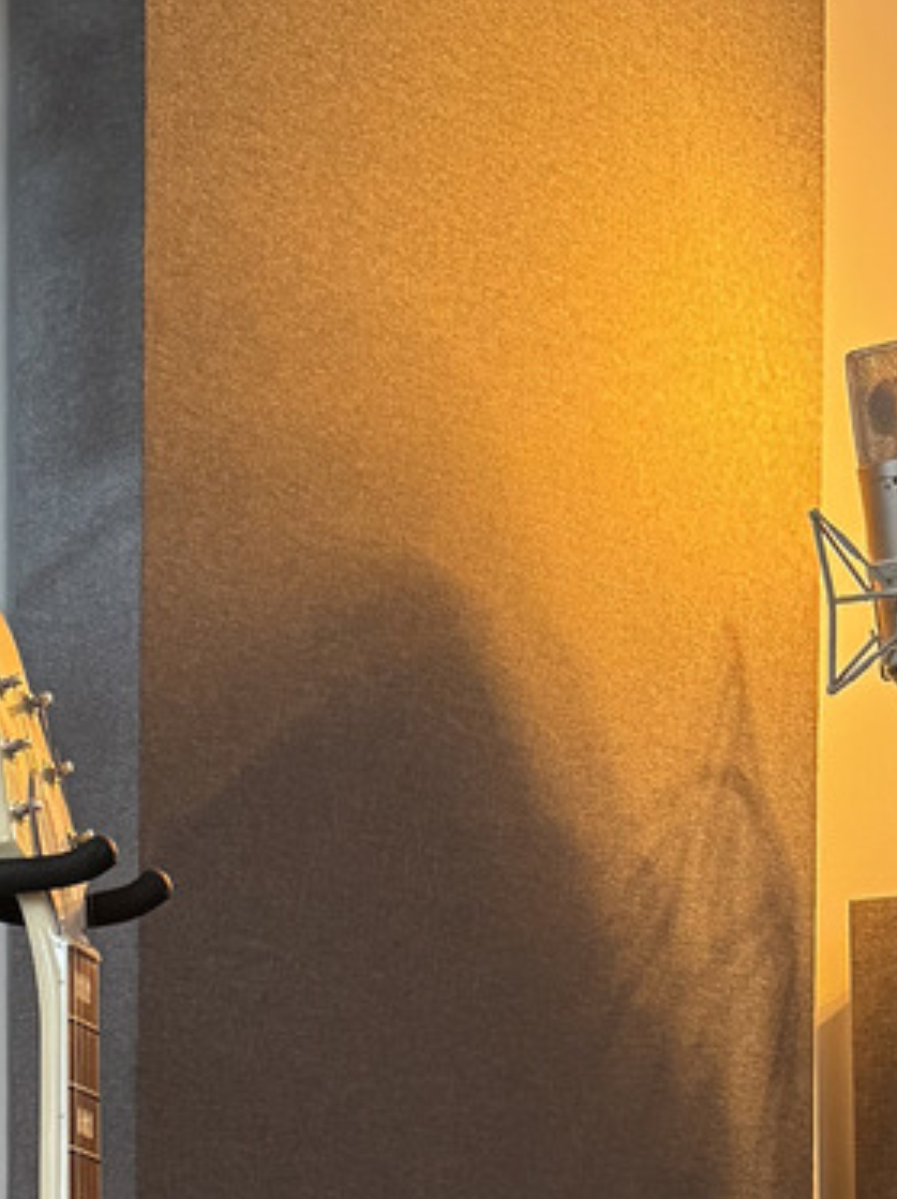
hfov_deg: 16.0
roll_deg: +0.5
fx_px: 3184
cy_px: 1421
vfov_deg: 20.1
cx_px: 268
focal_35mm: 92
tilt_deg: +3.8
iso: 1000
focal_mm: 6.76
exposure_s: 1/39
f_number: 1.78
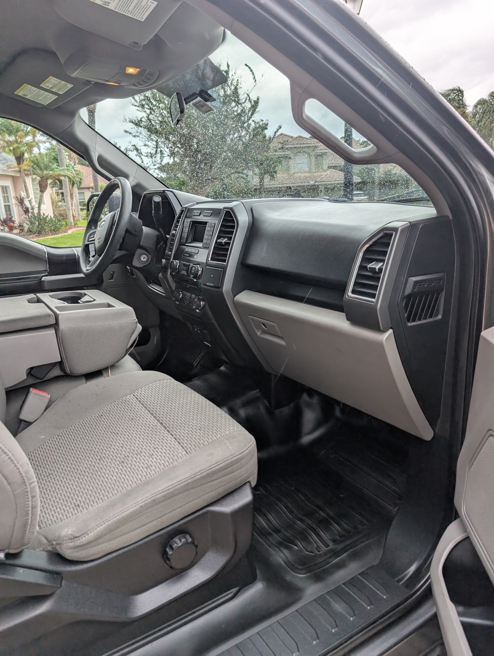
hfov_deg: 56.9
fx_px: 456
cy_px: 328
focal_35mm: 24
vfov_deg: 71.5
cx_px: 247
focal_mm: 6.9
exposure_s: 1/136
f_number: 1.68
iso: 16
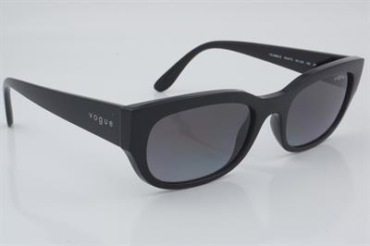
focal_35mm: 75
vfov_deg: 18.2
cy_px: 123
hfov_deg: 27.0
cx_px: 185
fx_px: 770
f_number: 32
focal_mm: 50
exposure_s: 1/3
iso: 100
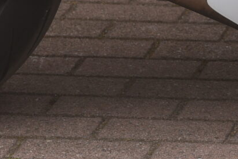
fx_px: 2891
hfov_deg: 4.7
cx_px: 315
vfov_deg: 3.1
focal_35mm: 437
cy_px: -247
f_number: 5.6
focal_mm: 70
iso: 100
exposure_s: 1/125
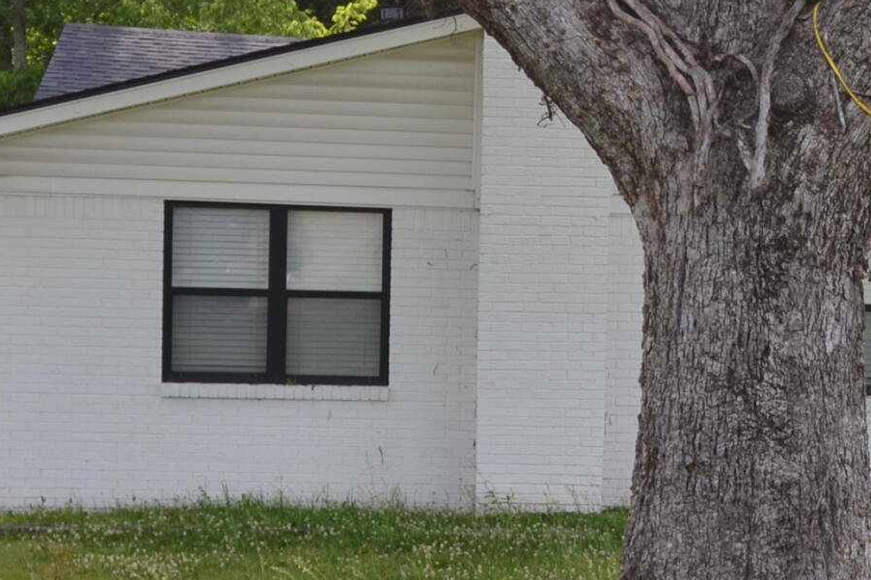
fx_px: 2532
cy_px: 294
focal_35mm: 105
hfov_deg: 18.6
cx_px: 1017
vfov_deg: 13.1
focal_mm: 21
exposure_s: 1/125
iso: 100
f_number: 5.6
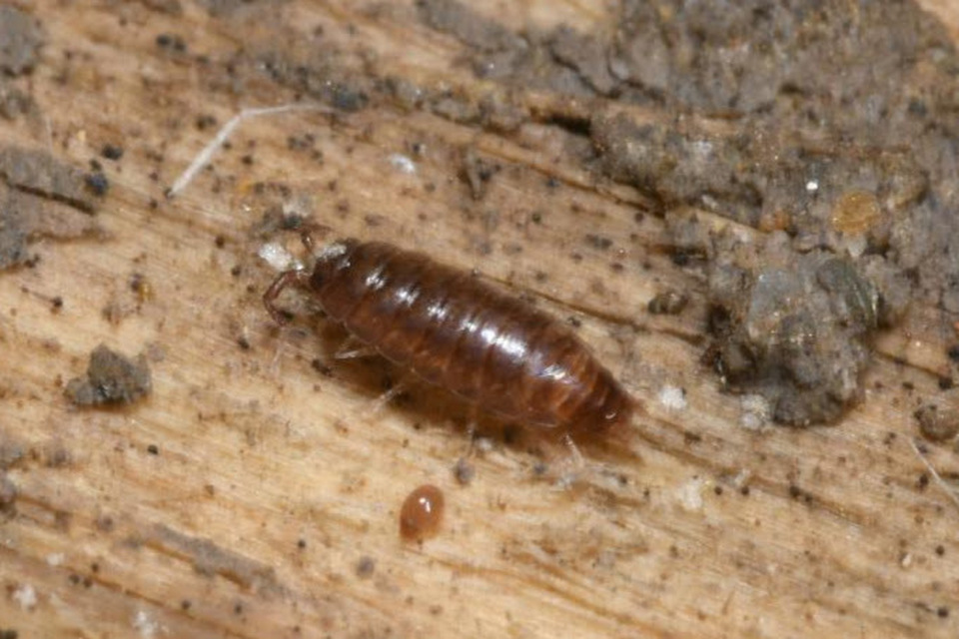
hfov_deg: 13.0
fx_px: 4195
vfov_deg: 8.7
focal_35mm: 158
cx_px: 480
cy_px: 320
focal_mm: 105
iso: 100
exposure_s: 1/60
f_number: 32
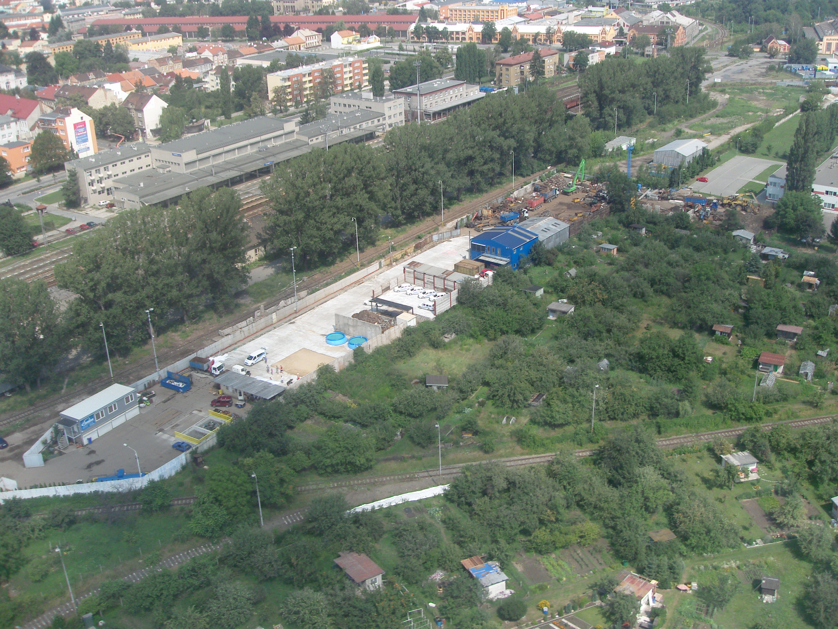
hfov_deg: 50.1
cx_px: 419
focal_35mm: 37
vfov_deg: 38.7
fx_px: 896
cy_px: 314
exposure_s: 1/160
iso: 80
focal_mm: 6.2
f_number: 7
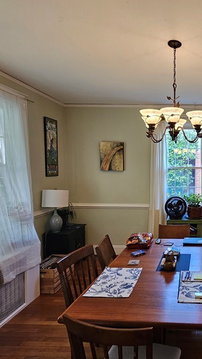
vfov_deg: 81.2
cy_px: 185
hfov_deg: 45.2
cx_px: 193
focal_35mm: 22
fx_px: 209
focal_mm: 2.2
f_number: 2.2
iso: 125
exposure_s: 1/60
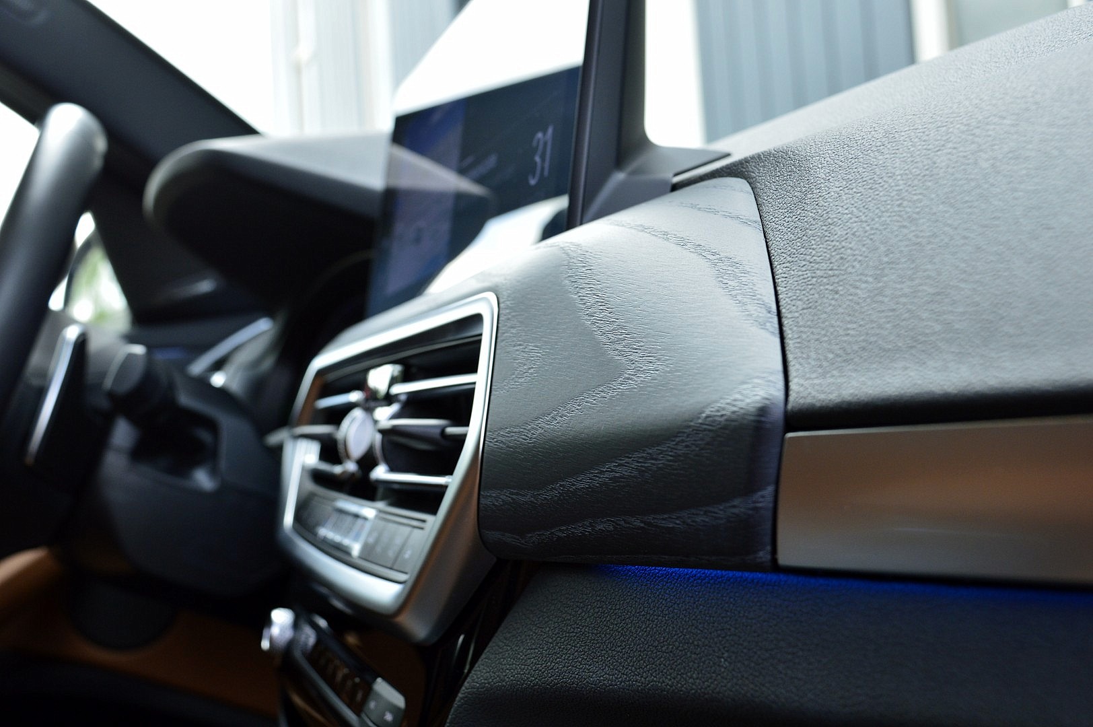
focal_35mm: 45
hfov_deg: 43.6
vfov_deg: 29.8
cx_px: 546
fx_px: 1365
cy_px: 364
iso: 400
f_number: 8
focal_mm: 30
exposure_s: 1/80
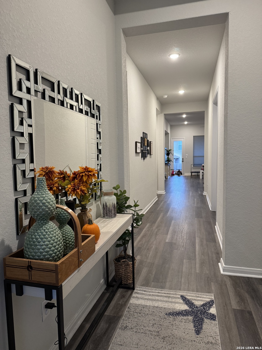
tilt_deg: -4.4
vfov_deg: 71.6
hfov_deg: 56.8
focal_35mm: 24
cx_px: 131
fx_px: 242
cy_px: 175
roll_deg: +1.0
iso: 250
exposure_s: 1/60
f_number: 1.78
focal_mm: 6.76
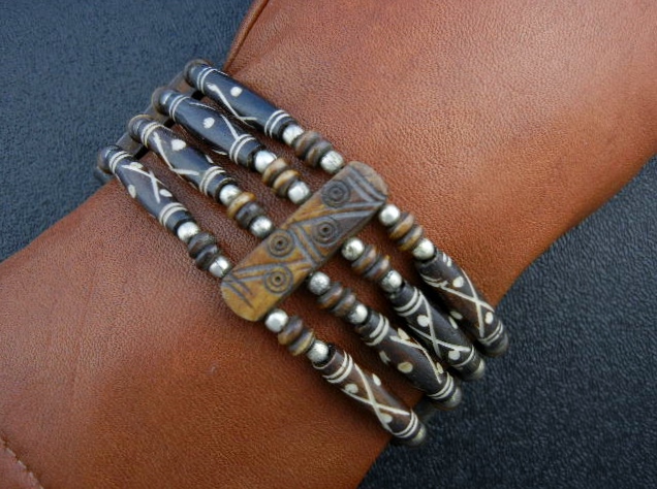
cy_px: 244
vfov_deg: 27.9
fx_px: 985
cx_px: 328
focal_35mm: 52
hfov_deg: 36.9
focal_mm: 9.3
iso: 200
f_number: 3.9
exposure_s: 1/3
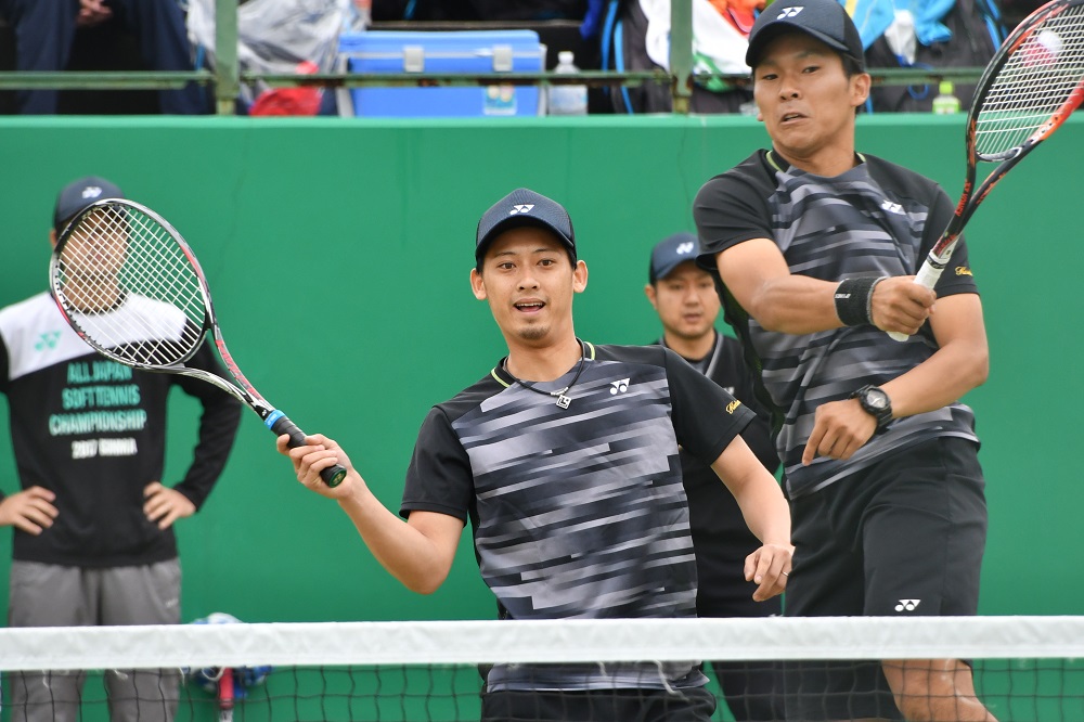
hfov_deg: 3.4
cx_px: 542
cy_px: 361
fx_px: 18060
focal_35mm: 600
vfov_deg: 2.3
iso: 800
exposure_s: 1/400
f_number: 10
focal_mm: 300
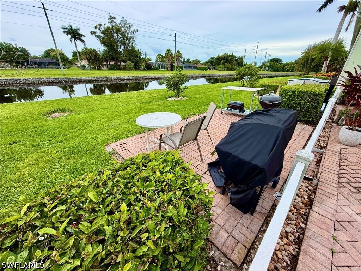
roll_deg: -1.3
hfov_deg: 102.1
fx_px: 146
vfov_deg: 85.7
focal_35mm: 14
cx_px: 180
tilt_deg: -24.3
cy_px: 136
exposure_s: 1/535
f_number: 2.2
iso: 40
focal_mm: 2.22
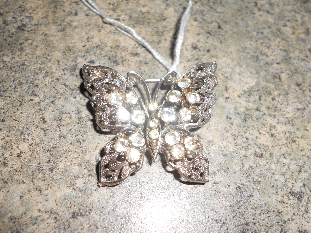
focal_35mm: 32
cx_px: 156
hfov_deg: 56.8
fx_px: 287
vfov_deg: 44.2
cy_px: 116
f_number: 8.8
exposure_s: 1/25
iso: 80
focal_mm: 5.8
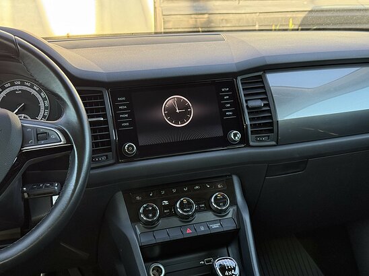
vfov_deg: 30.2
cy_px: 138
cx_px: 184
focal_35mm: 48
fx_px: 511
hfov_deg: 39.7
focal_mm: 6.76
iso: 125
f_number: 1.78
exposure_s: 1/155
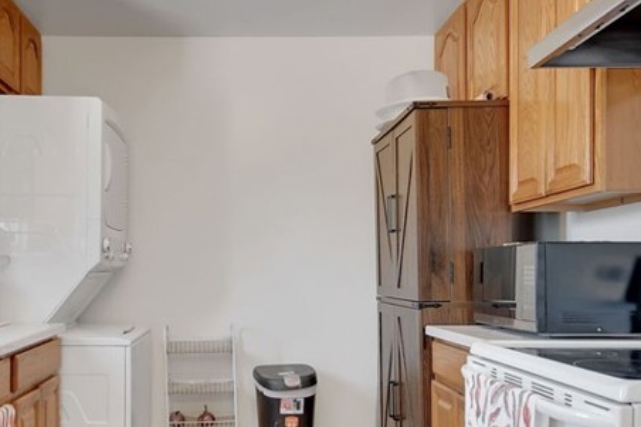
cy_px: 266
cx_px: 241
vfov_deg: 38.6
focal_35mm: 34
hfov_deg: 55.2
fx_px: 605
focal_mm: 10
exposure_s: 1/60
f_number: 4
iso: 800
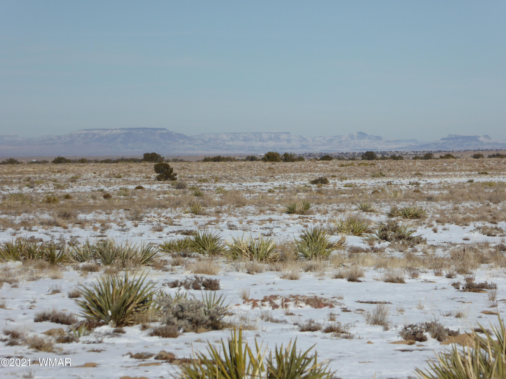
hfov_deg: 7.2
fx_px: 4049
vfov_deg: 5.4
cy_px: 190
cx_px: 253
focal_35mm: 277
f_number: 5.6
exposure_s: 1/1600
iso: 100
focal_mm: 44.8
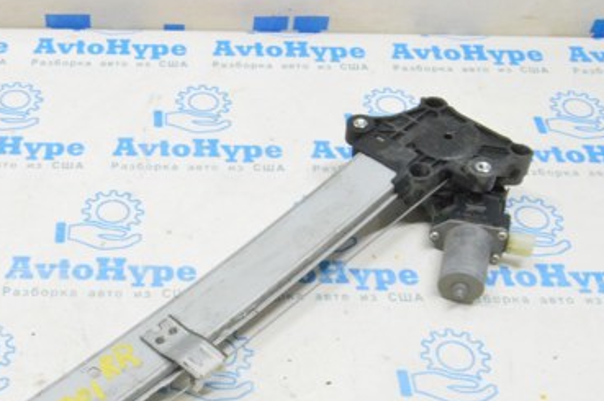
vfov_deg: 25.4
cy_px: 330
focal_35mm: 52
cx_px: 133
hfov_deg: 37.1
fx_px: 871
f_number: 20
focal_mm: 20
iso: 6400
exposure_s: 1/15
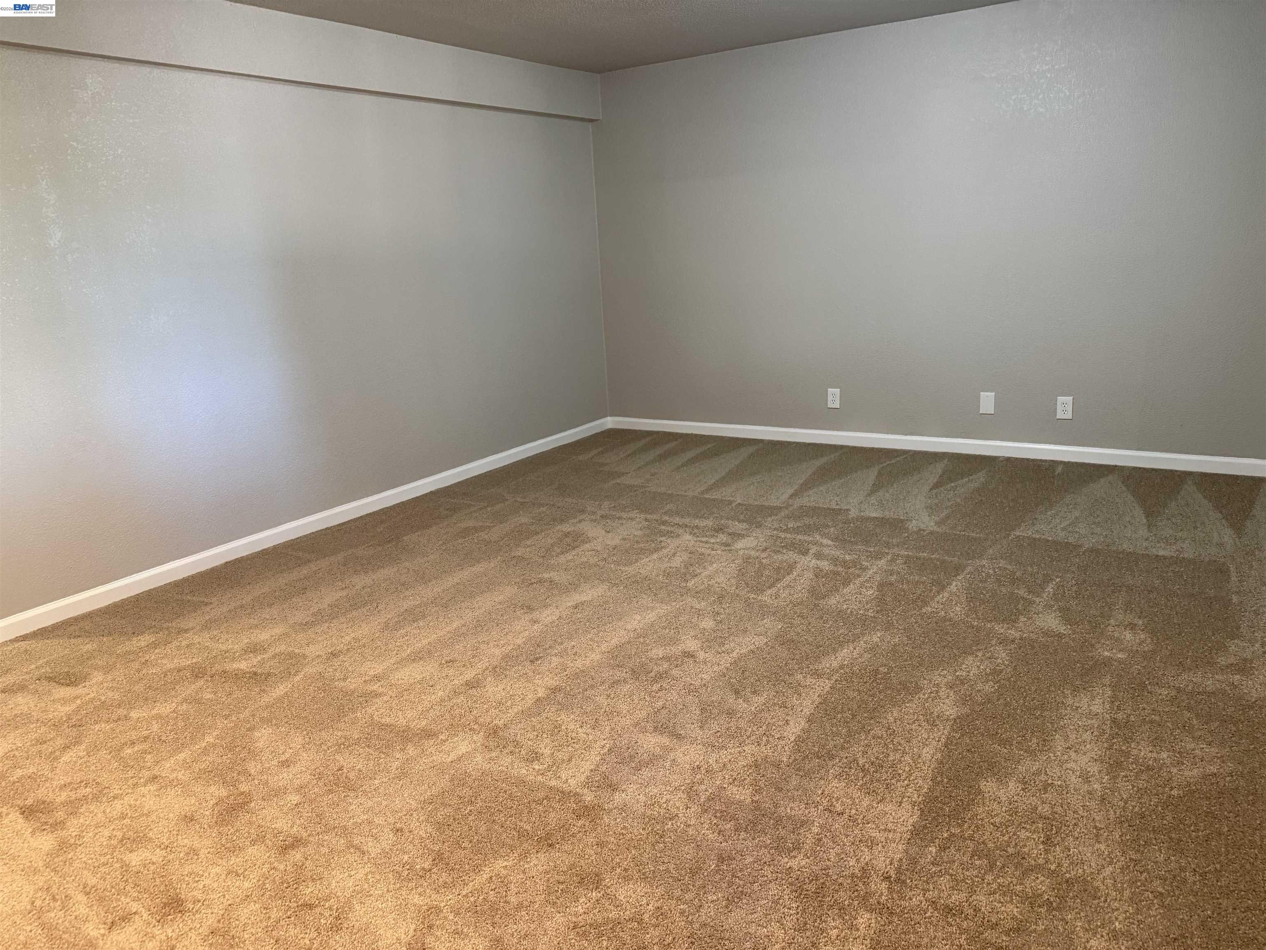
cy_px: 475
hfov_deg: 71.6
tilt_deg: -13.5
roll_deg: +3.2
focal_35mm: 24
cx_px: 633
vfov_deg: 56.8
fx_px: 878
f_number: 1.78
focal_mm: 6.76
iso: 320
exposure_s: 1/60
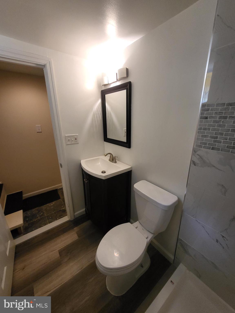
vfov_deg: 106.2
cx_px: 118
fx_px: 118
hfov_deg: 89.9
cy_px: 156
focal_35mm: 13
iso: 250
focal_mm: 1.74
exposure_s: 1/60
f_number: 2.2
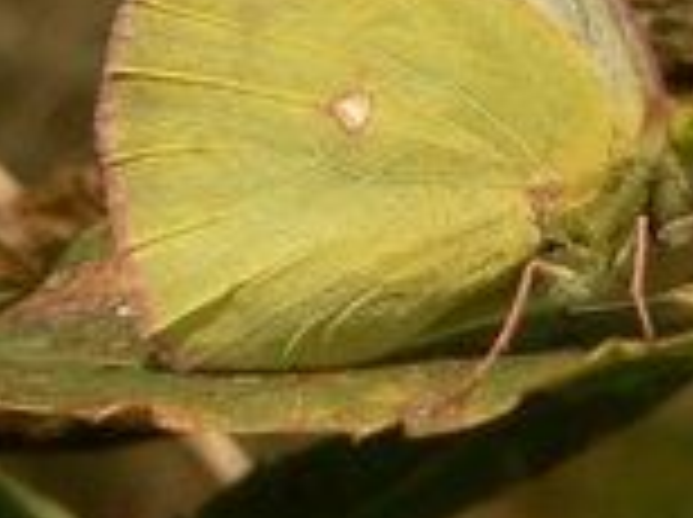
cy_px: -171
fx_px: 7895
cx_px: 274
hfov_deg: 5.0
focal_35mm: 395
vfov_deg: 3.7
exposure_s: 1/1000
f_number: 4.6
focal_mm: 15.9
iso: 80
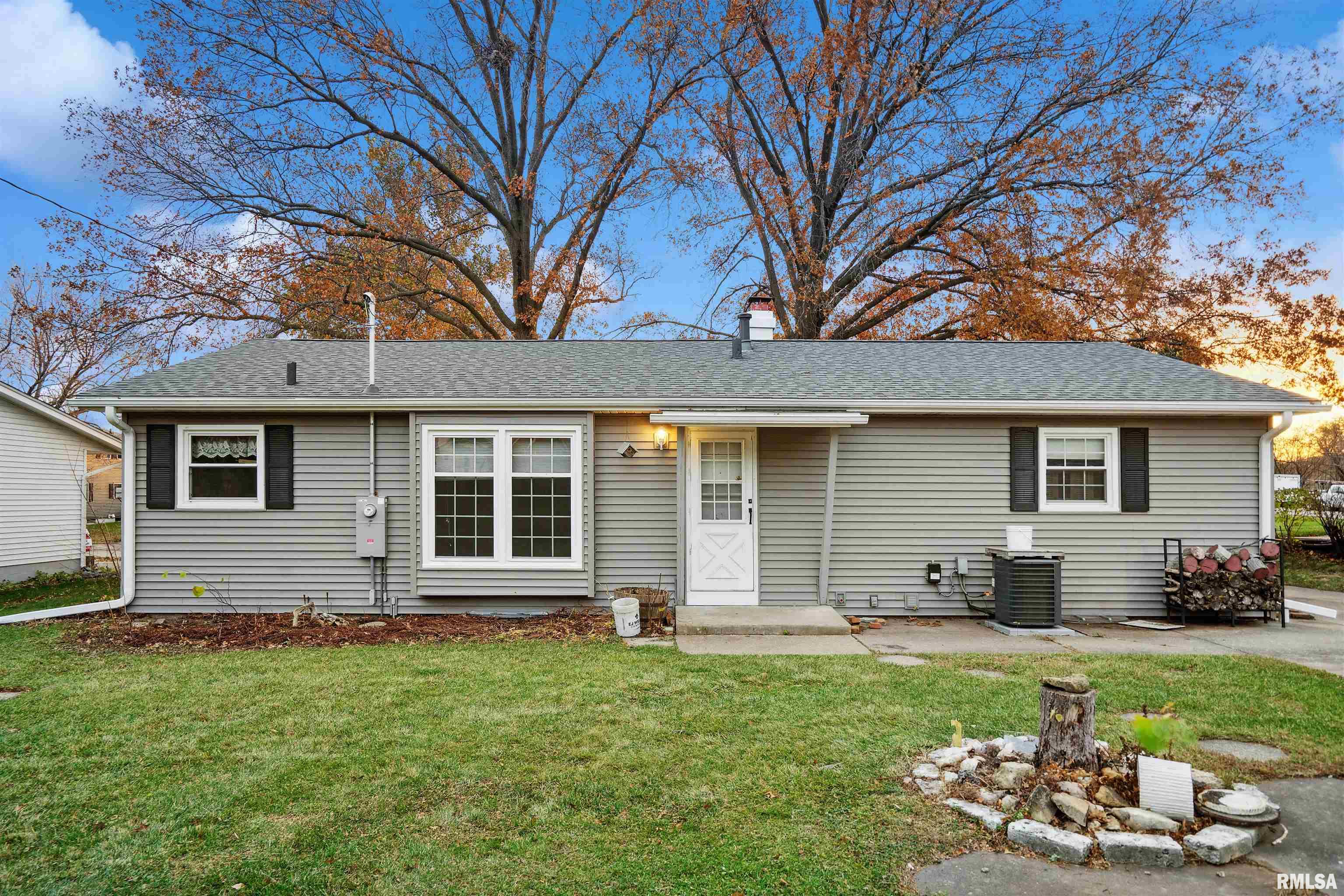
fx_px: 821
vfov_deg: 57.2
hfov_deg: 78.6
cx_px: 672
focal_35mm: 22
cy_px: 448
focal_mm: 22
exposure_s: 1/20
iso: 400
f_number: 9
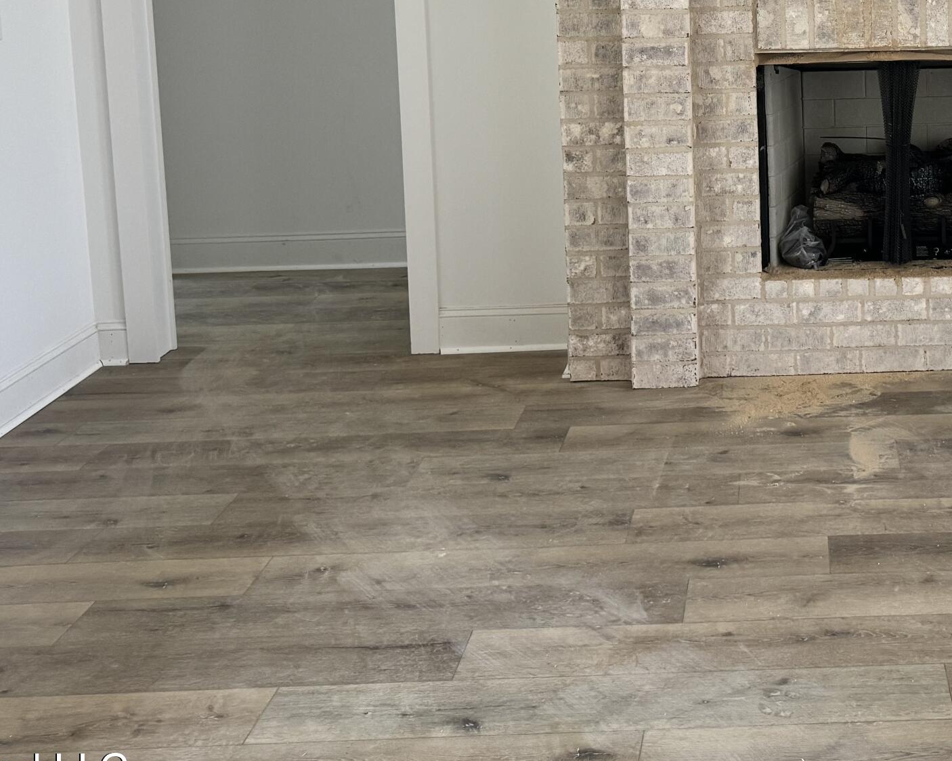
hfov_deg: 35.4
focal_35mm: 50
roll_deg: +1.4
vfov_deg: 29.0
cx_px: 831
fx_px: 1408
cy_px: 78
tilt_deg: -7.2
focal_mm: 6.86
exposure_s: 1/74
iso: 200
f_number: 1.78
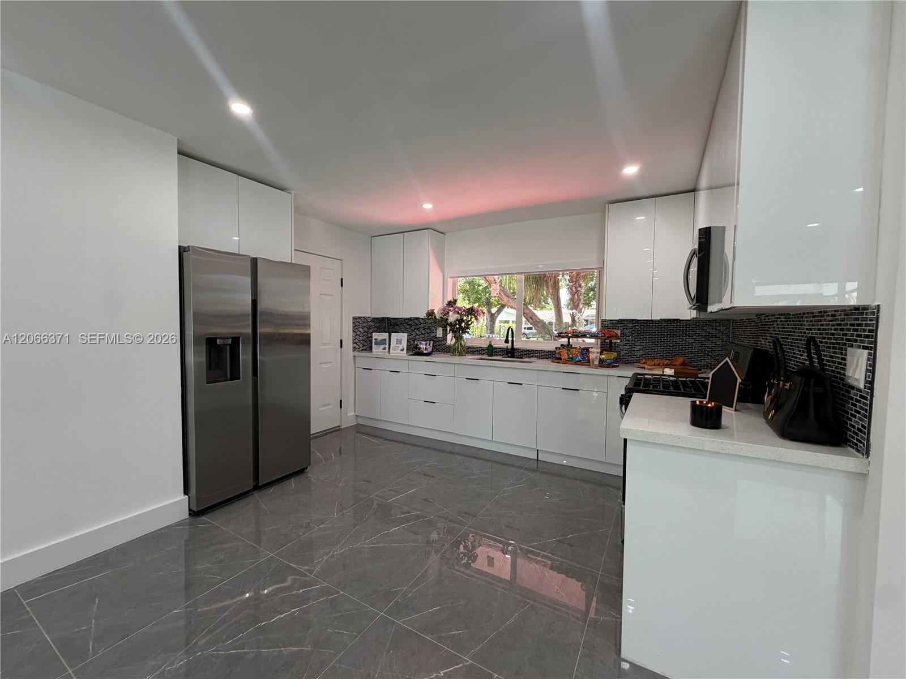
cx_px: 453
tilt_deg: -3.4
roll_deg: -1.9
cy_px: 340
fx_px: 366
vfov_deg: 85.7
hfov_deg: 102.1
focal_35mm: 14
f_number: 2.2
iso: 160
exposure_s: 1/120
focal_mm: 2.22
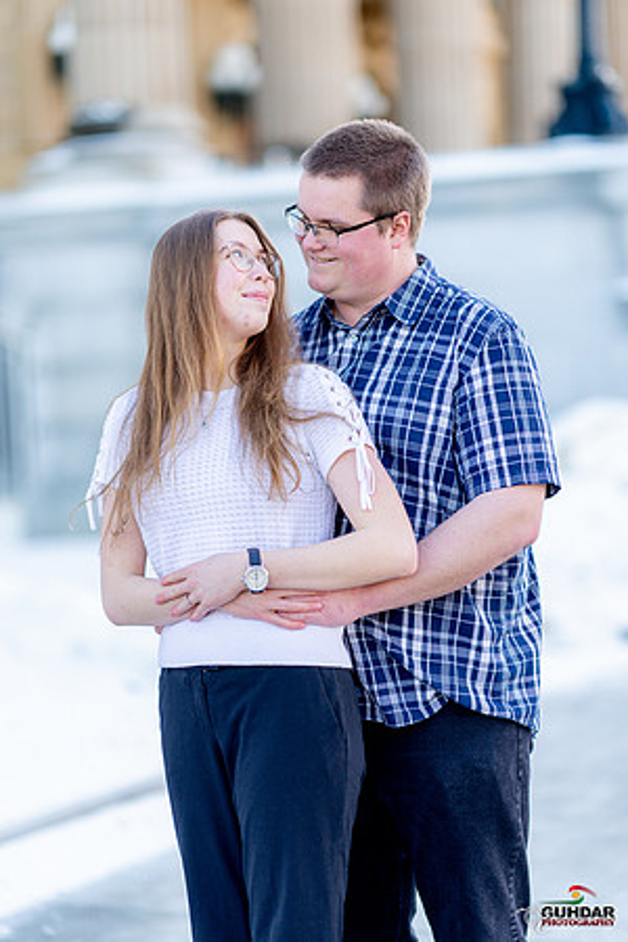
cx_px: 314
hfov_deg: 16.1
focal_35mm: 85
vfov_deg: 23.9
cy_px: 471
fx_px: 2224
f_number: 1.4
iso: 125
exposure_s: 1/1600
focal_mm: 85
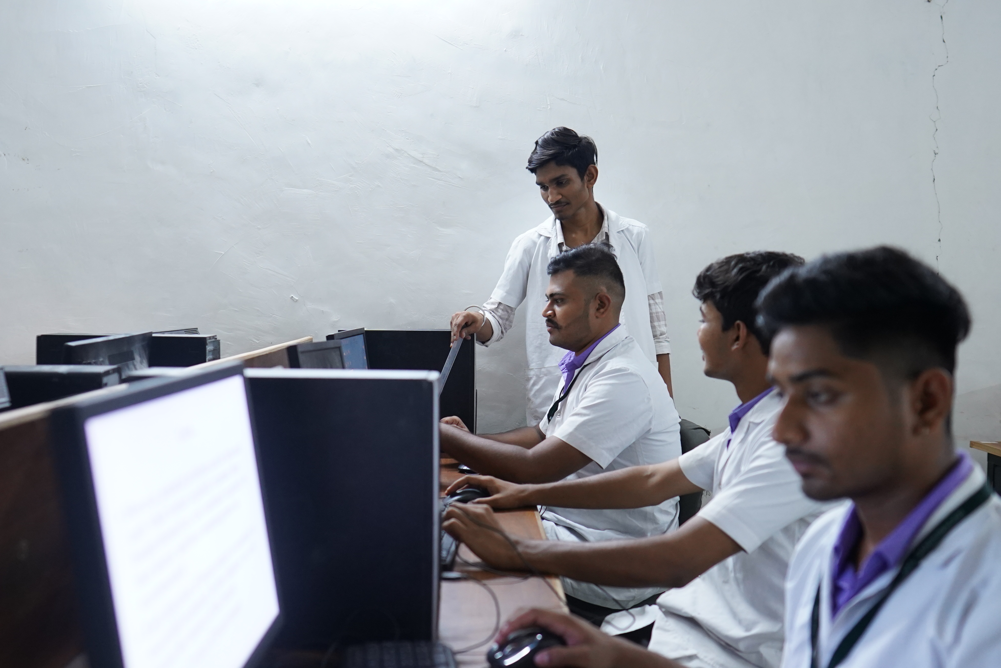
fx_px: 1001
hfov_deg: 53.1
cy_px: 334
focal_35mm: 36
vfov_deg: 36.9
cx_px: 500
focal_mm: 24
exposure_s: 1/100
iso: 2000
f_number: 2
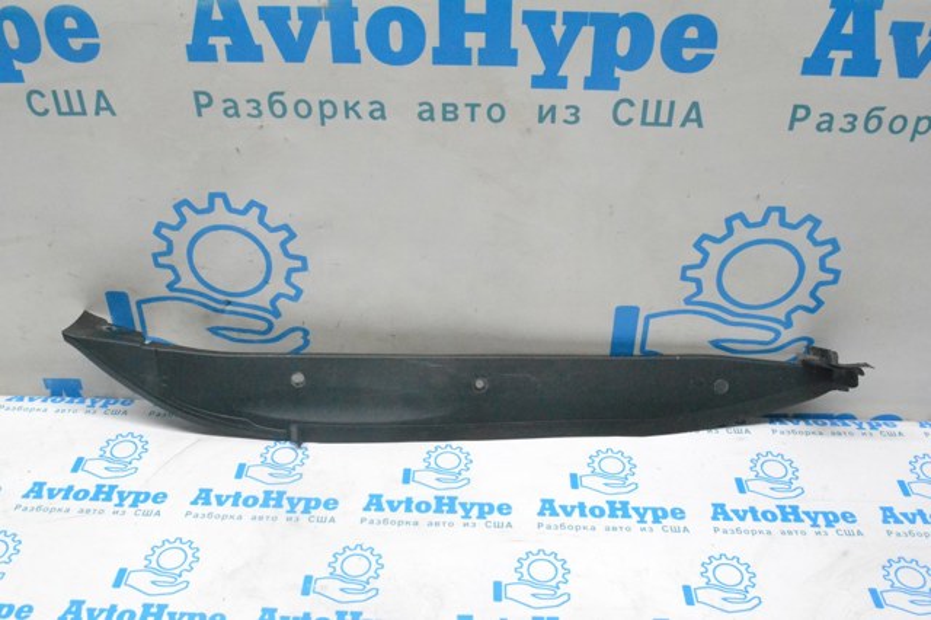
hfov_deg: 53.2
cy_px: 310
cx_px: 466
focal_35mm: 36
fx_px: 930
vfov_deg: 36.8
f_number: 10
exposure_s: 1/160
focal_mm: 24
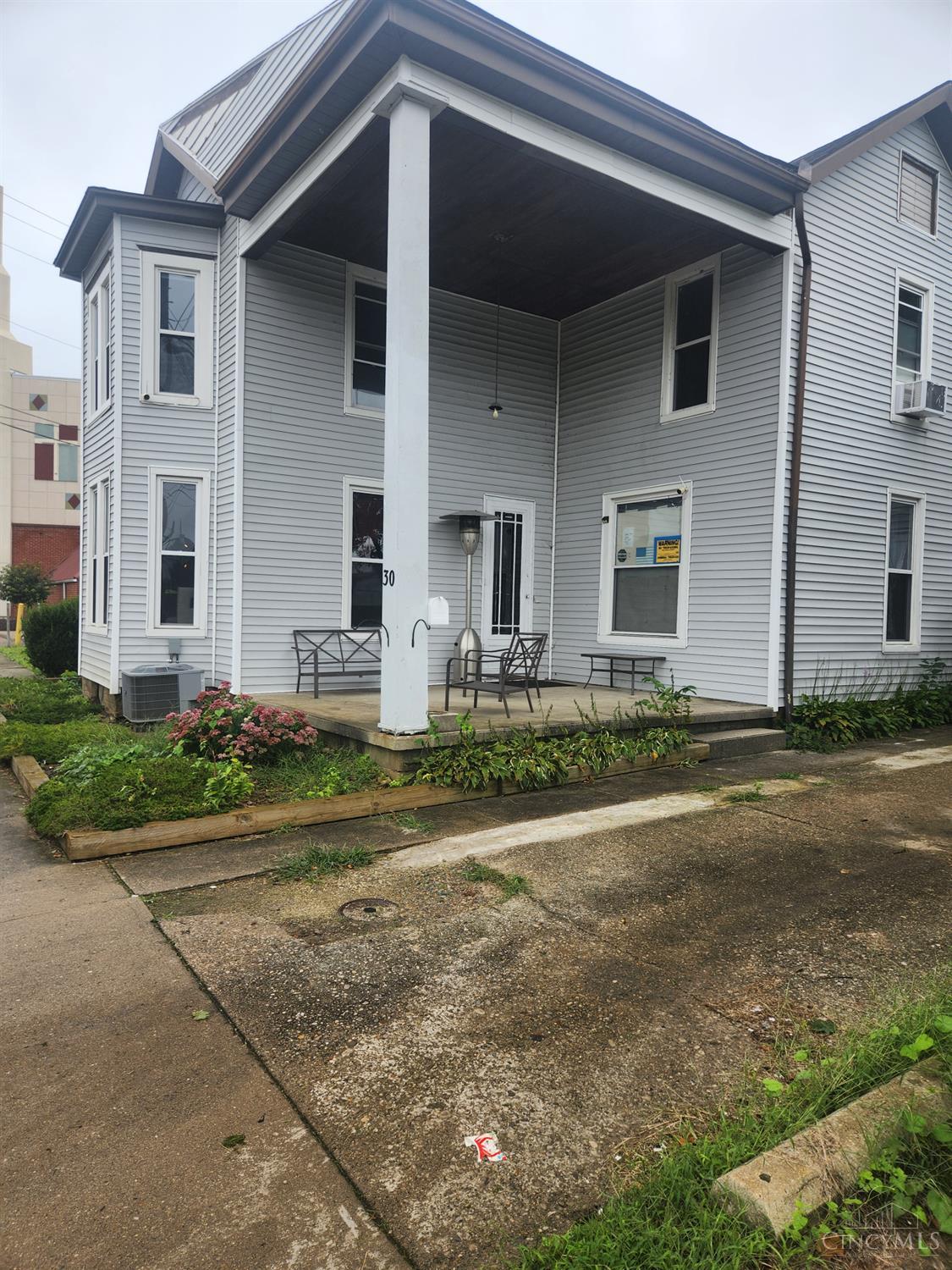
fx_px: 843
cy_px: 635
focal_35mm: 23
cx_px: 476
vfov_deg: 73.9
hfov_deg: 58.9
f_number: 1.8
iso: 20
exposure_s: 1/283
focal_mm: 5.4
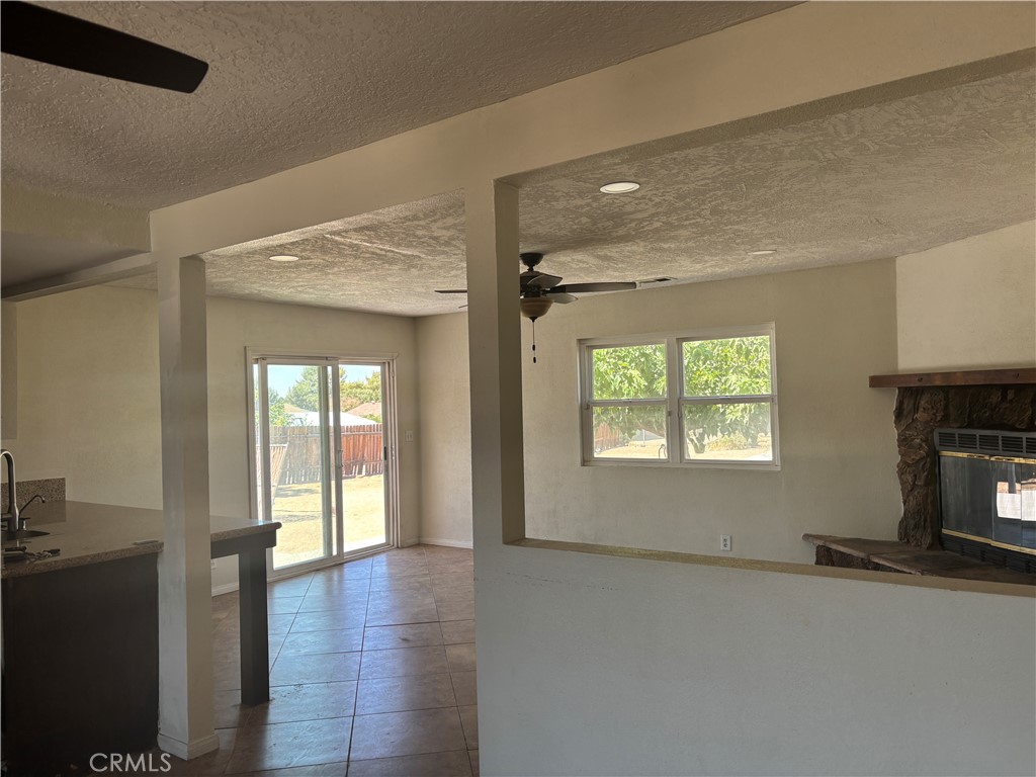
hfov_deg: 67.3
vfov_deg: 53.1
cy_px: 388
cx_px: 518
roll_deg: +1.5
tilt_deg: +0.1
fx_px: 778
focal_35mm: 26
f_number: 1.6
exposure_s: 1/122
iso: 50
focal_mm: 5.96
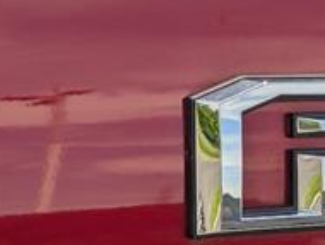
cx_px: 508
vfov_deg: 9.0
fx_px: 1551
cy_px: 149
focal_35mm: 165
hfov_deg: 11.4
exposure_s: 1/1111
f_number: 1.68
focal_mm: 6.9
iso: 20
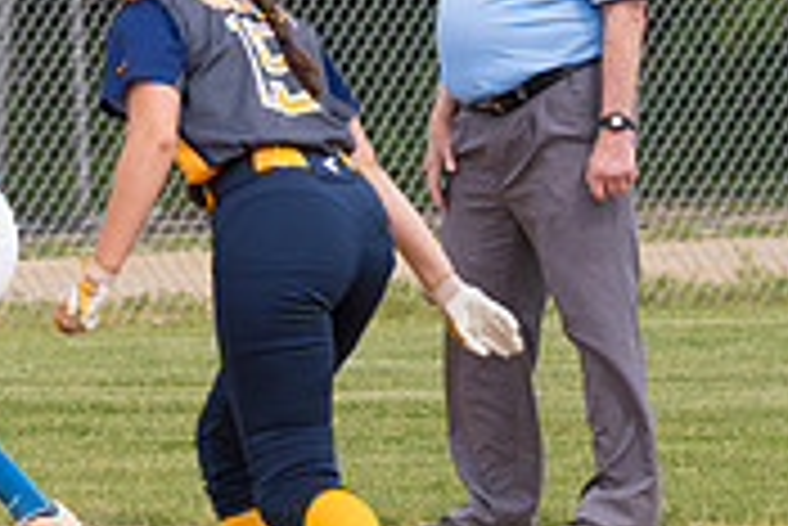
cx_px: -198
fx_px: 21753
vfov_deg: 1.4
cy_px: 144
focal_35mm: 993
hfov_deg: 2.1
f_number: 5.6
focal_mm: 200
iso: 320
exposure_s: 1/1600
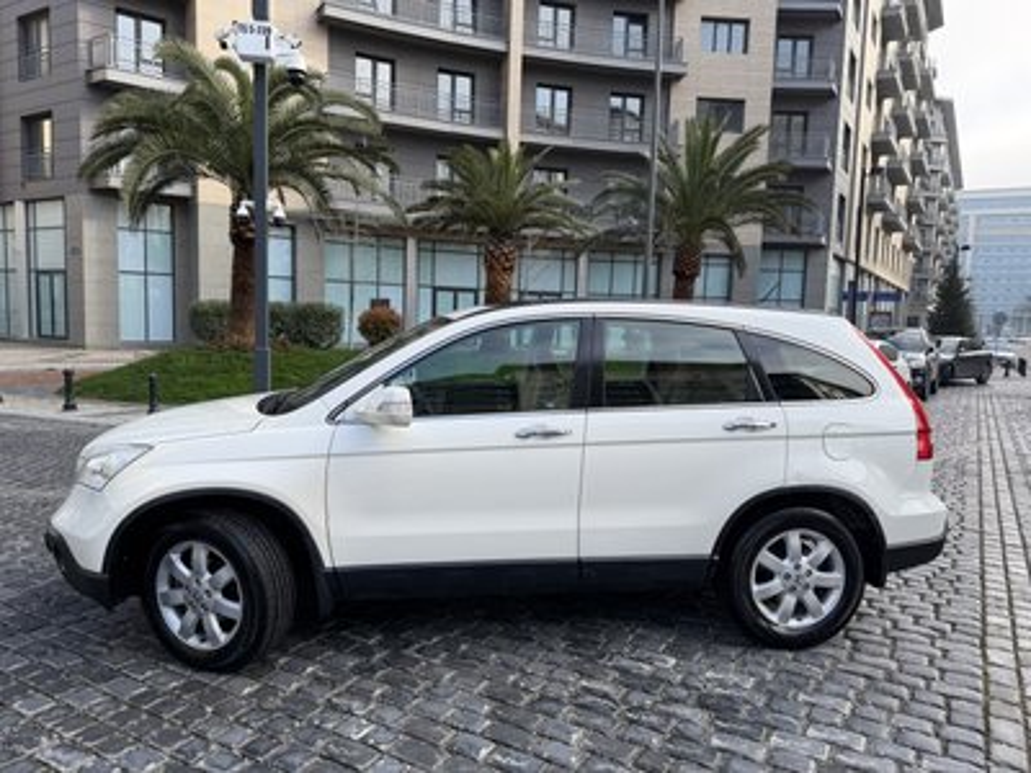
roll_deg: -2.0
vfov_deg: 56.8
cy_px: 386
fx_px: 715
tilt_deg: -5.5
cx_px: 516
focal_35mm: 24
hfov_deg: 71.6
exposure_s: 1/1060
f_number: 1.78
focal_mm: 6.76
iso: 80
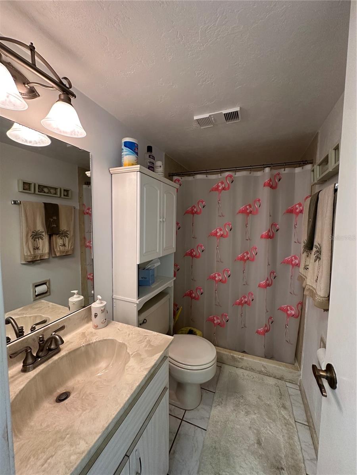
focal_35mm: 14
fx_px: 193
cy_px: 238
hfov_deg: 85.7
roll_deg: -0.4
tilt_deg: -4.1
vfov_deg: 102.1
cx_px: 178
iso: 320
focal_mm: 2.22
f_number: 2.2
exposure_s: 1/120
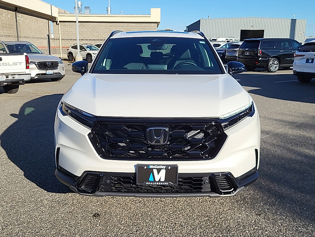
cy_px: 118
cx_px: 158
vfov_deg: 53.1
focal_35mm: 26
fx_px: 237
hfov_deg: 67.3
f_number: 1.8
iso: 50
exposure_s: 1/2572
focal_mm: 5.4
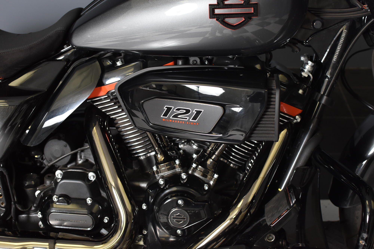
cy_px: 124
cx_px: 187
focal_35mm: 52
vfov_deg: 25.7
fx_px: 545
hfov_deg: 37.9
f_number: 4.5
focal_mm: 35
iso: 800
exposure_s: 1/160
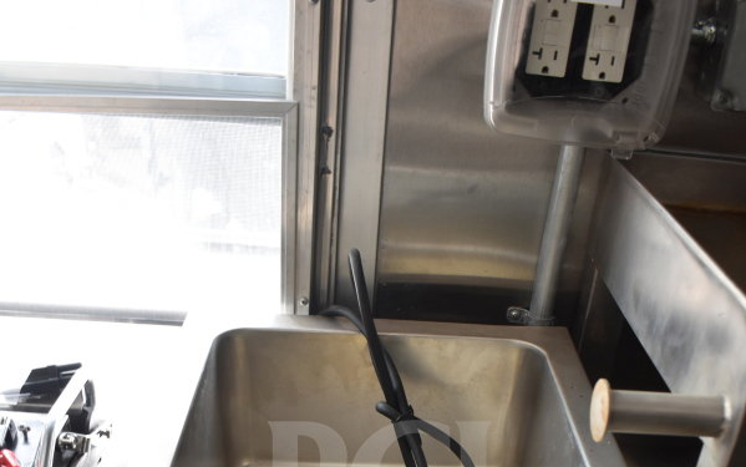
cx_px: 379
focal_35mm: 42
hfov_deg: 47.2
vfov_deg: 27.8
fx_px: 854
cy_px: 520
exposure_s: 1/30
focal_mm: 18
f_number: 3.5
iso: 640
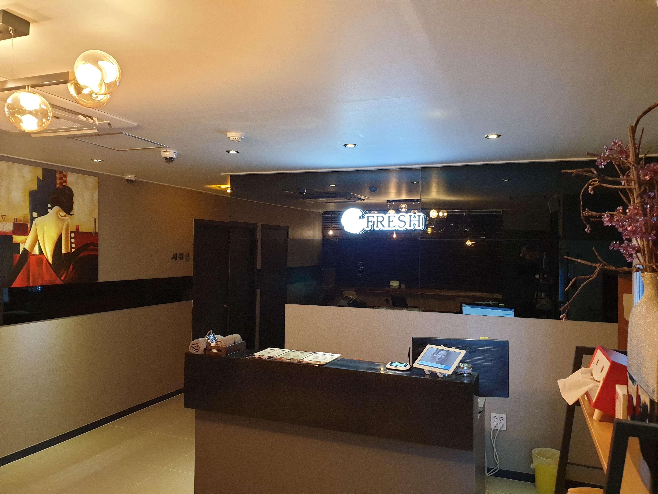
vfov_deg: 53.1
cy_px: 247
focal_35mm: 26
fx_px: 494
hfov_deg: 67.3
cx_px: 329
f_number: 2.4
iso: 320
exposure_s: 1/40
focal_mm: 4.3
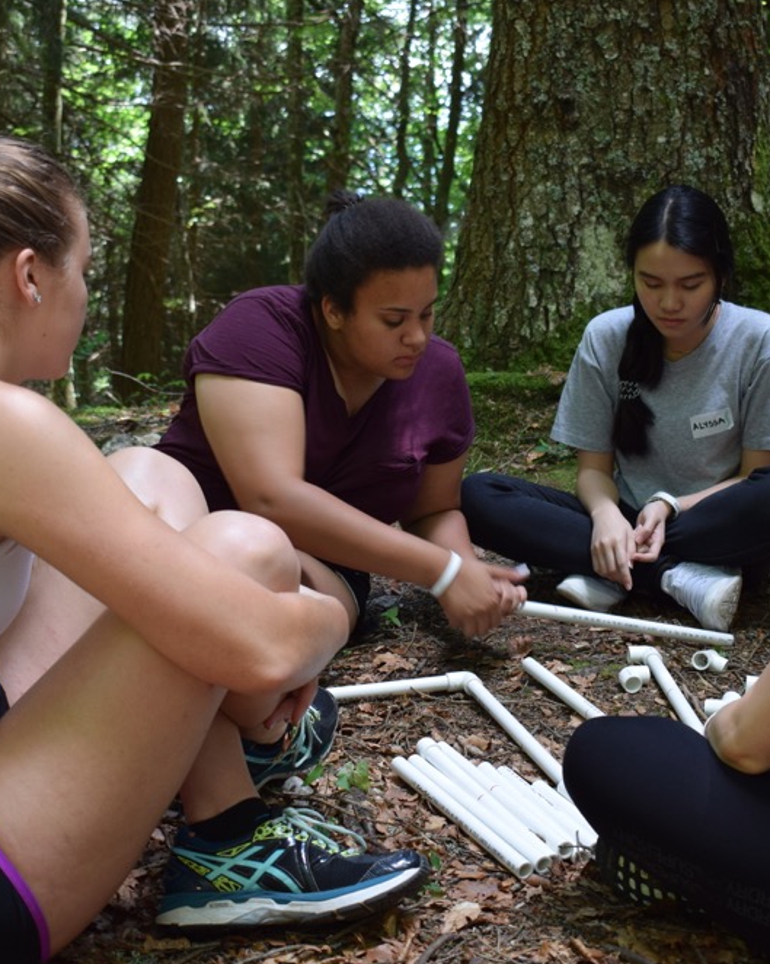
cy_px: 484
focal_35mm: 62
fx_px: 1759
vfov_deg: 30.6
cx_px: 386
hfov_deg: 24.7
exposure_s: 1/80
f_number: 4.5
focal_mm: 29
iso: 400
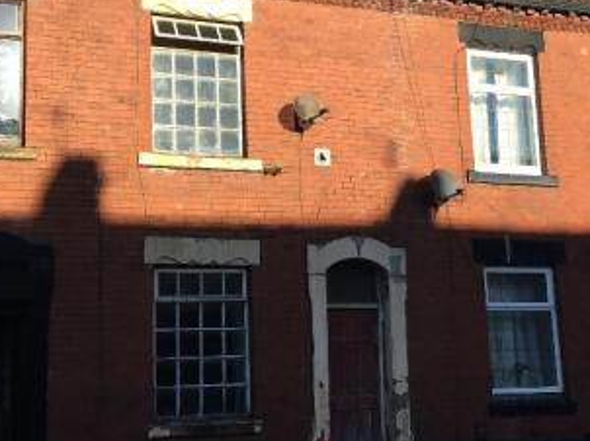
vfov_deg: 26.0
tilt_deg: +9.7
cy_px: 167
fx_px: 954
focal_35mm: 56
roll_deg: +1.3
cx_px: 259
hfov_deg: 34.3
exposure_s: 1/680
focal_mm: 4.15
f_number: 2.2
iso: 25
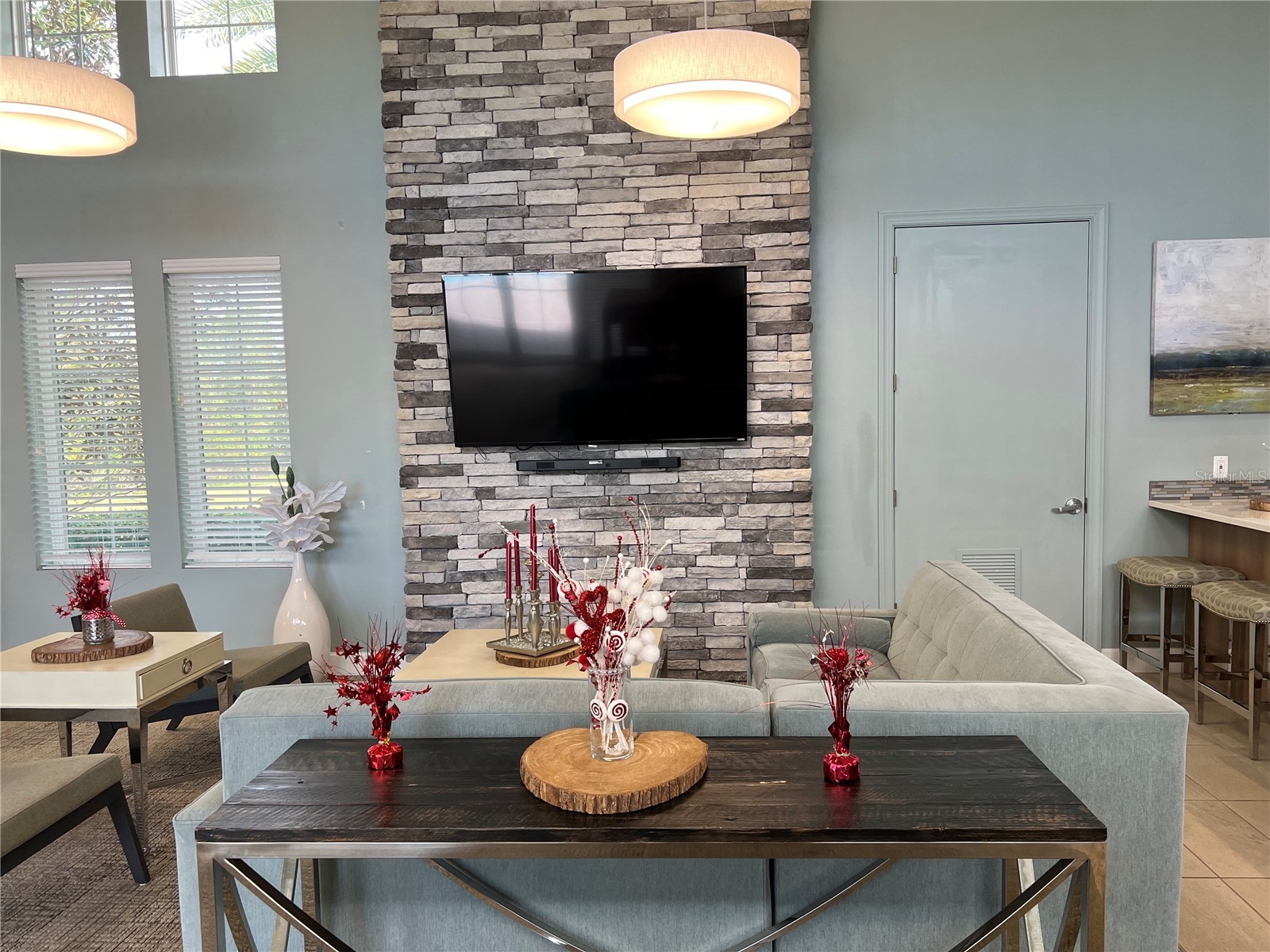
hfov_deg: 67.3
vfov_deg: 53.1
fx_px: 954
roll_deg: +1.8
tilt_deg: -4.4
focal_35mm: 26
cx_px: 635
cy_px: 476
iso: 80
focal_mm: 5.7
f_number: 1.5
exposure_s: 1/120
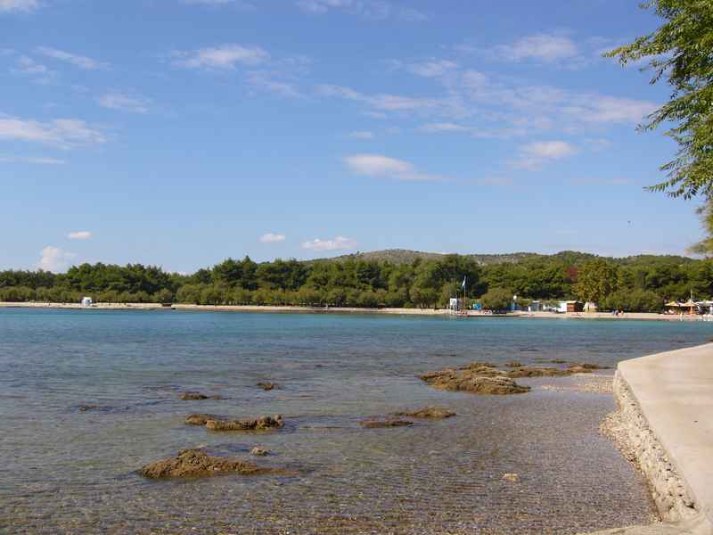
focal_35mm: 35
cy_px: 268
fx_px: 721
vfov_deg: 40.7
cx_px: 356
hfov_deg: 52.6
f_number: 5.6
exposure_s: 1/400
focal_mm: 5.8
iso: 80
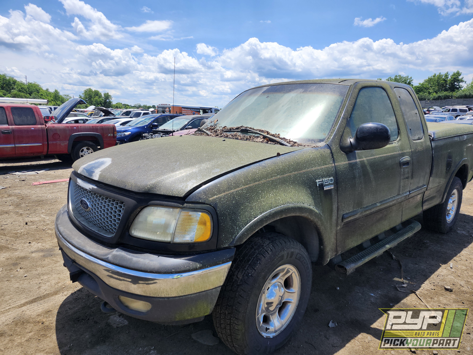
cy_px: 178
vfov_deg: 58.9
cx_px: 236
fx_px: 314
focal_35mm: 23
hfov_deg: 73.9
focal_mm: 5.54
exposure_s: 1/1521
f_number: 1.8
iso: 25
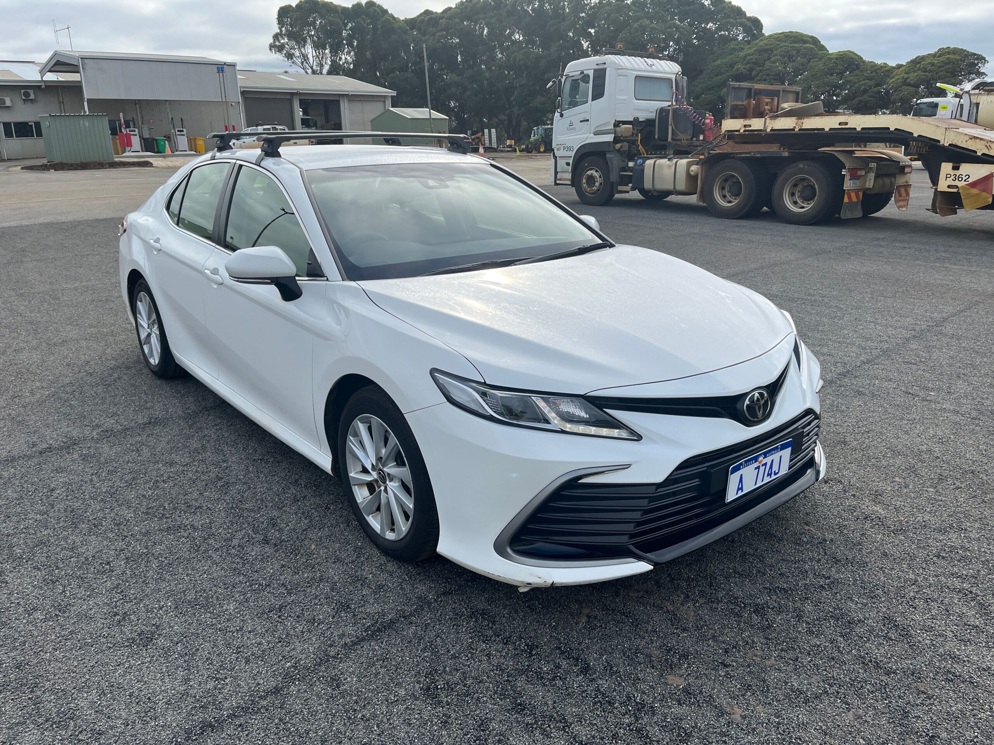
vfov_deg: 53.1
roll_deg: +1.3
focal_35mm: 26
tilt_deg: -16.5
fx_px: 747
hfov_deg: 67.3
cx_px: 497
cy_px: 372
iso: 50
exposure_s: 1/2410
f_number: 1.6
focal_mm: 5.1
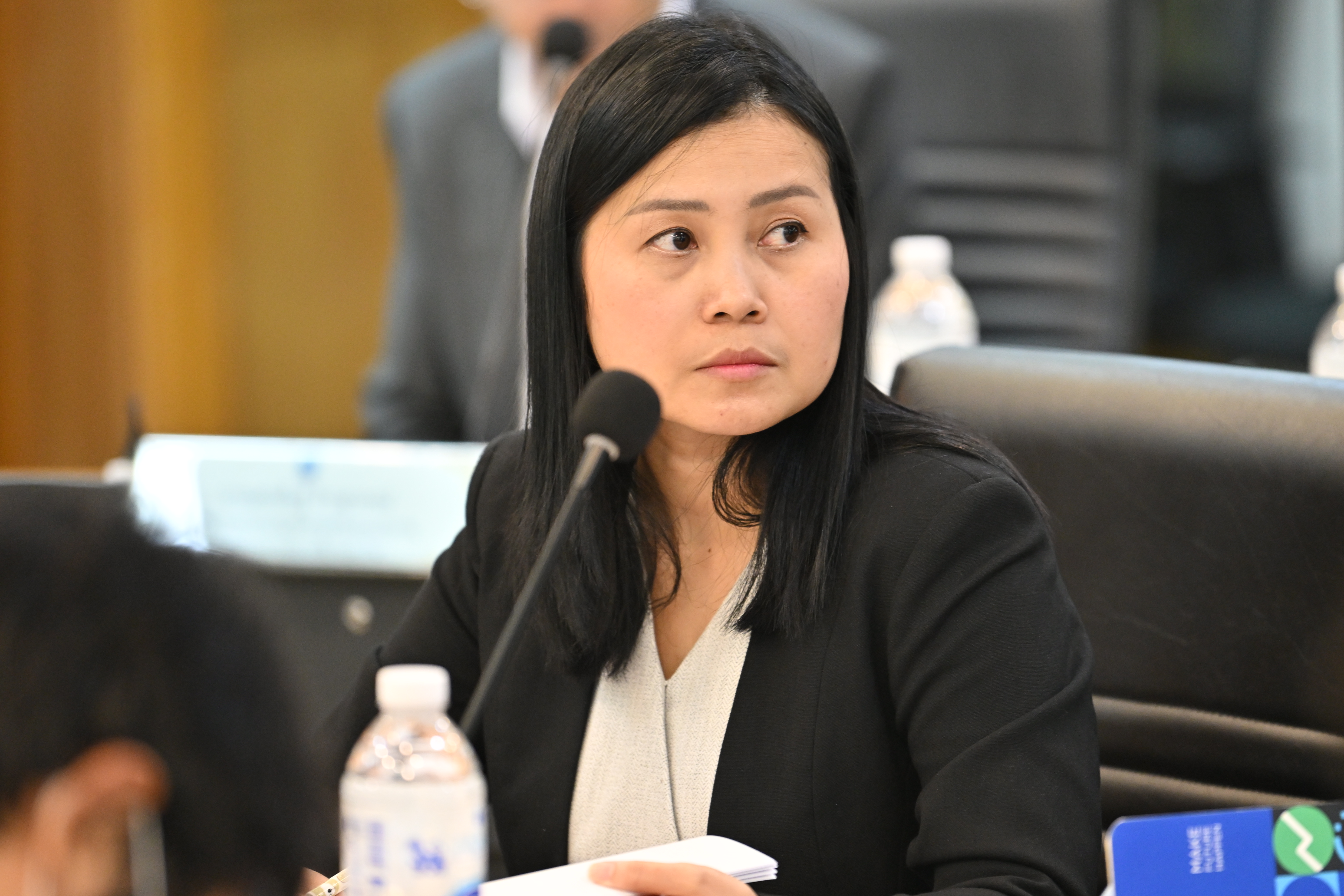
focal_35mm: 240
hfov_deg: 8.6
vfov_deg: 5.7
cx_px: 774
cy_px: 412
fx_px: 8959
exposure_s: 1/125
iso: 1600
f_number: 2.8
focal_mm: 180
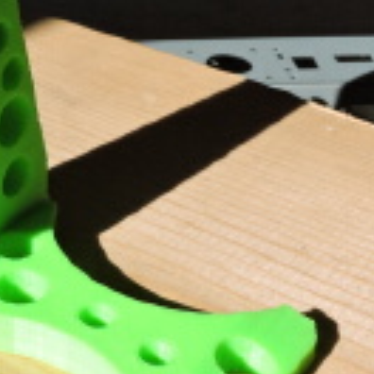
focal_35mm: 86
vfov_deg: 19.9
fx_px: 1051
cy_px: 62
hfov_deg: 19.7
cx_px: 27
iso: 100
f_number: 3.8
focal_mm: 4.3
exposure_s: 1/1250
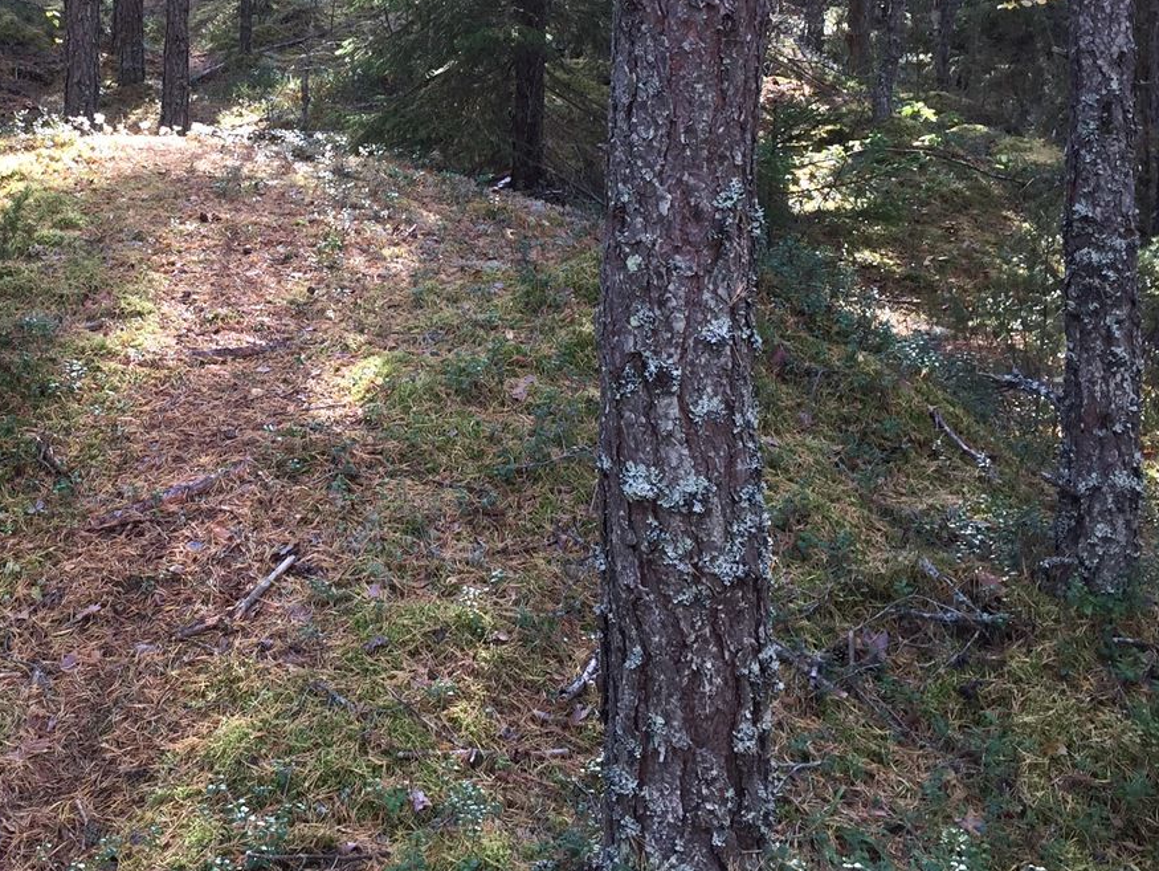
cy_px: 150
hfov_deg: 35.1
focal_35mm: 53
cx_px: 249
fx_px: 1775
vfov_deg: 26.9
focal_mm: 4.15
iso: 40
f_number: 2.2
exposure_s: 1/100
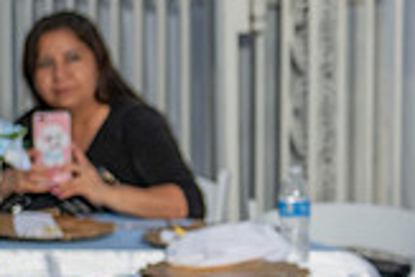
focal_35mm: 221
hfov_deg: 9.0
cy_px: 169
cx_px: 708
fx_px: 2550
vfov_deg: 6.2
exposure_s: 1/160
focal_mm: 62
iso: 250
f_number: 4.5
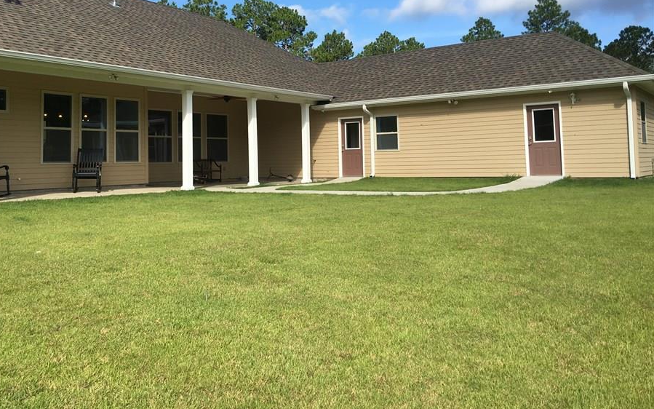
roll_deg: +0.5
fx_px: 624
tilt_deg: +2.8
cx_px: 282
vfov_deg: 35.9
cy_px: 132
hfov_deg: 55.1
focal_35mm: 35
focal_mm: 4.15
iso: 25
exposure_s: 1/1304
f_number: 2.2
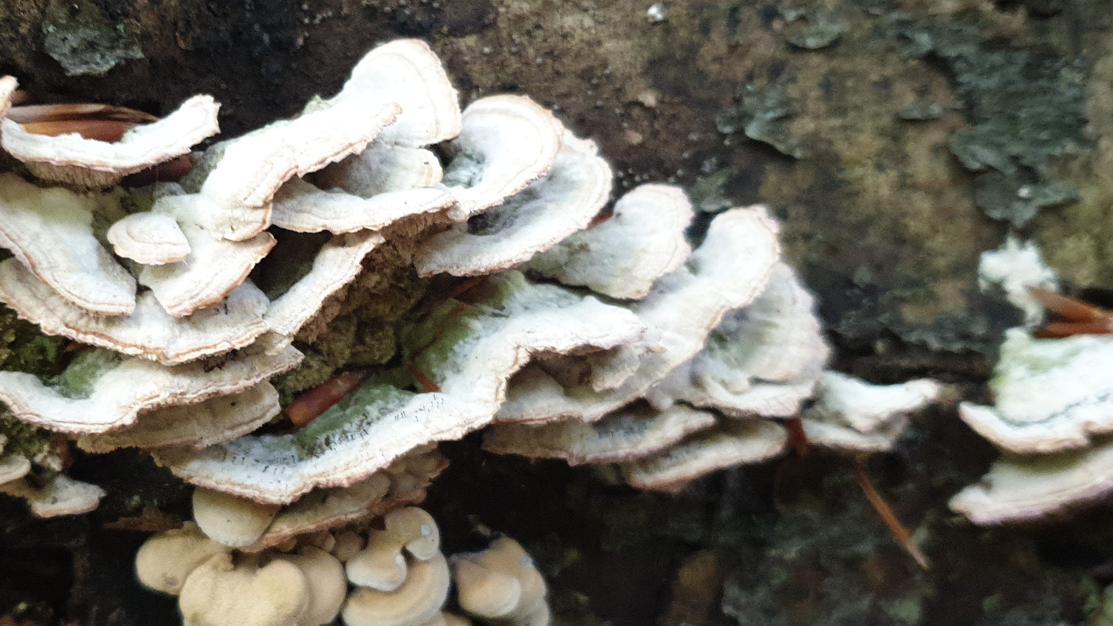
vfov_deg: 25.4
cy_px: 331
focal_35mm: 47
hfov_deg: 43.1
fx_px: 1387
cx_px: 376
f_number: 1.5
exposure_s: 1/100
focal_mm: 4.3
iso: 250
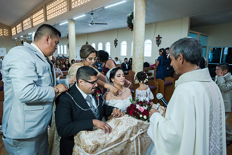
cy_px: 78
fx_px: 155
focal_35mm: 24
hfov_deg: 73.7
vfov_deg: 53.2
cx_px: 116
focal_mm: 24
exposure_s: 1/100
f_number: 2.8
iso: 1600
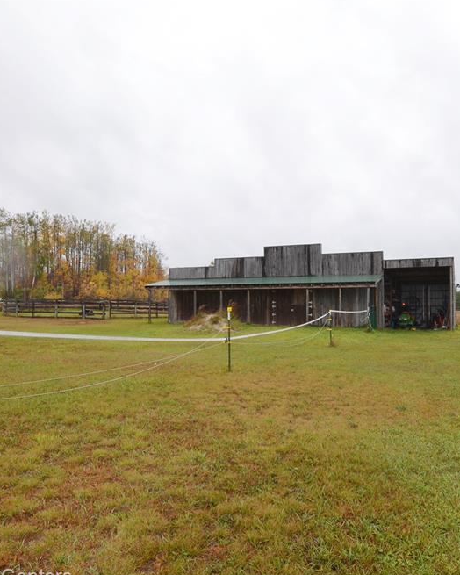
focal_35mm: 22
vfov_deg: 75.0
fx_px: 374
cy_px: 293
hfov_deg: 61.7
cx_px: 304
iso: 100
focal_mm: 10
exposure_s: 1/200
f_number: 5
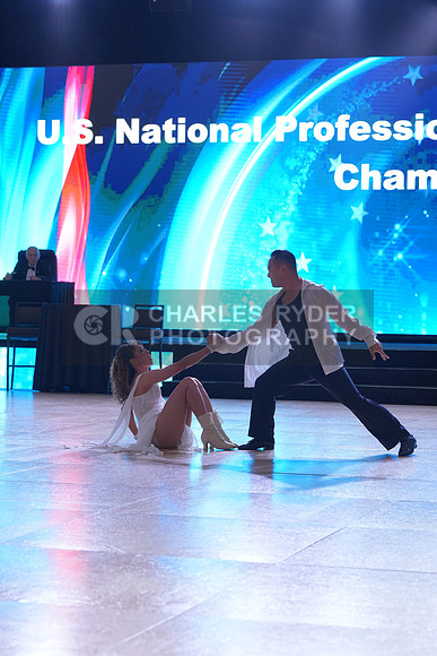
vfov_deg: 22.9
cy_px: 328
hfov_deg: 15.4
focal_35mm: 89
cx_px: 218
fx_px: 1619
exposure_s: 1/400
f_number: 5.6
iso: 1600
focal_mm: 89
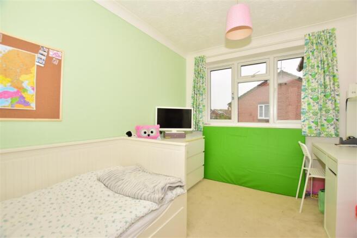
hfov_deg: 100.4
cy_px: 119
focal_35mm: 15
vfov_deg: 77.3
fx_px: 149
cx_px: 178
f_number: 5.6
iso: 200
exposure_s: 1/125
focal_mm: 10
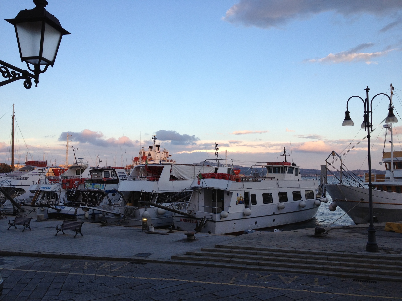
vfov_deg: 40.7
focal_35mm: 35
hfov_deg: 52.6
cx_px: 201
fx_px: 406
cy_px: 150
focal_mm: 4.28
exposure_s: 1/347
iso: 64
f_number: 2.4
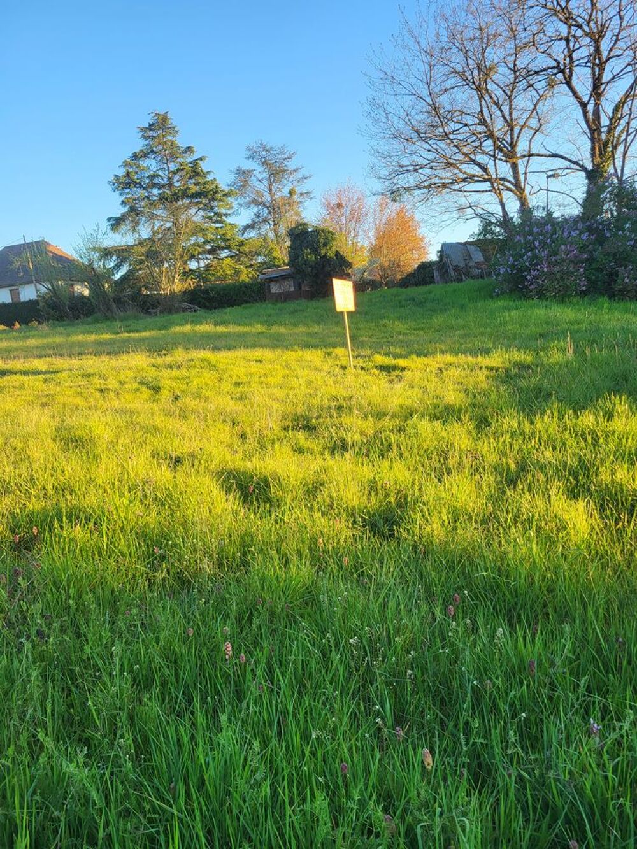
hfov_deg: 53.1
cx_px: 318
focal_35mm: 26
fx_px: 638
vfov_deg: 67.3
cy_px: 424
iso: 40
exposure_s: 1/409
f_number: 1.8
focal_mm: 5.4
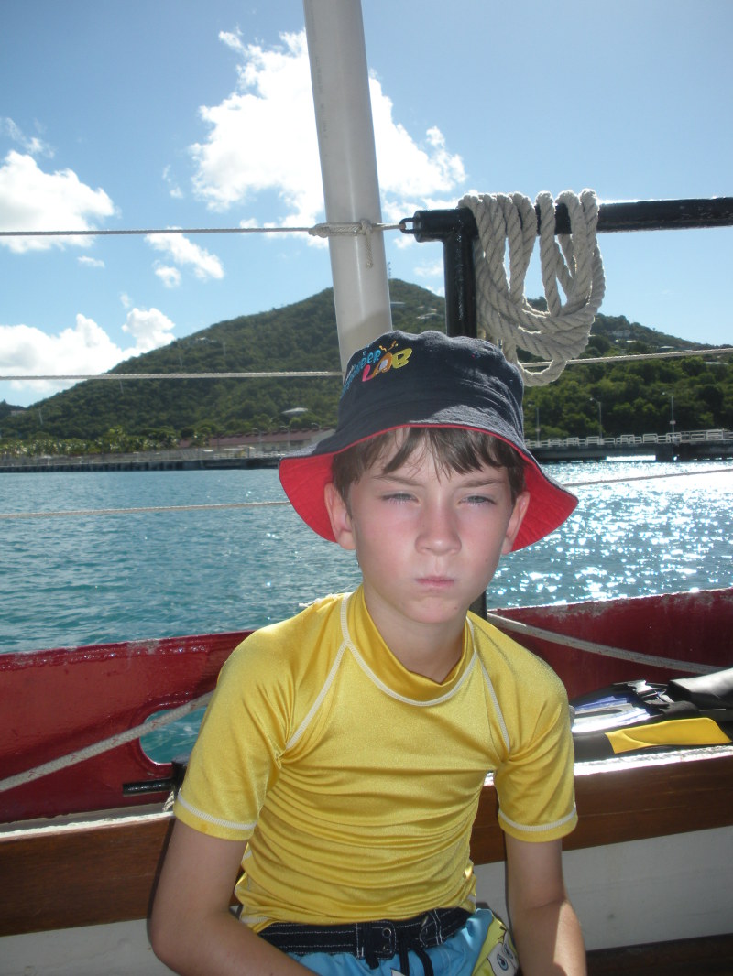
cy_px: 488
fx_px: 1016
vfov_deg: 51.3
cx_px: 366
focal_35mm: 36
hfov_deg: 39.7
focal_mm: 6.3
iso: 64
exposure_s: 1/980
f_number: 3.5
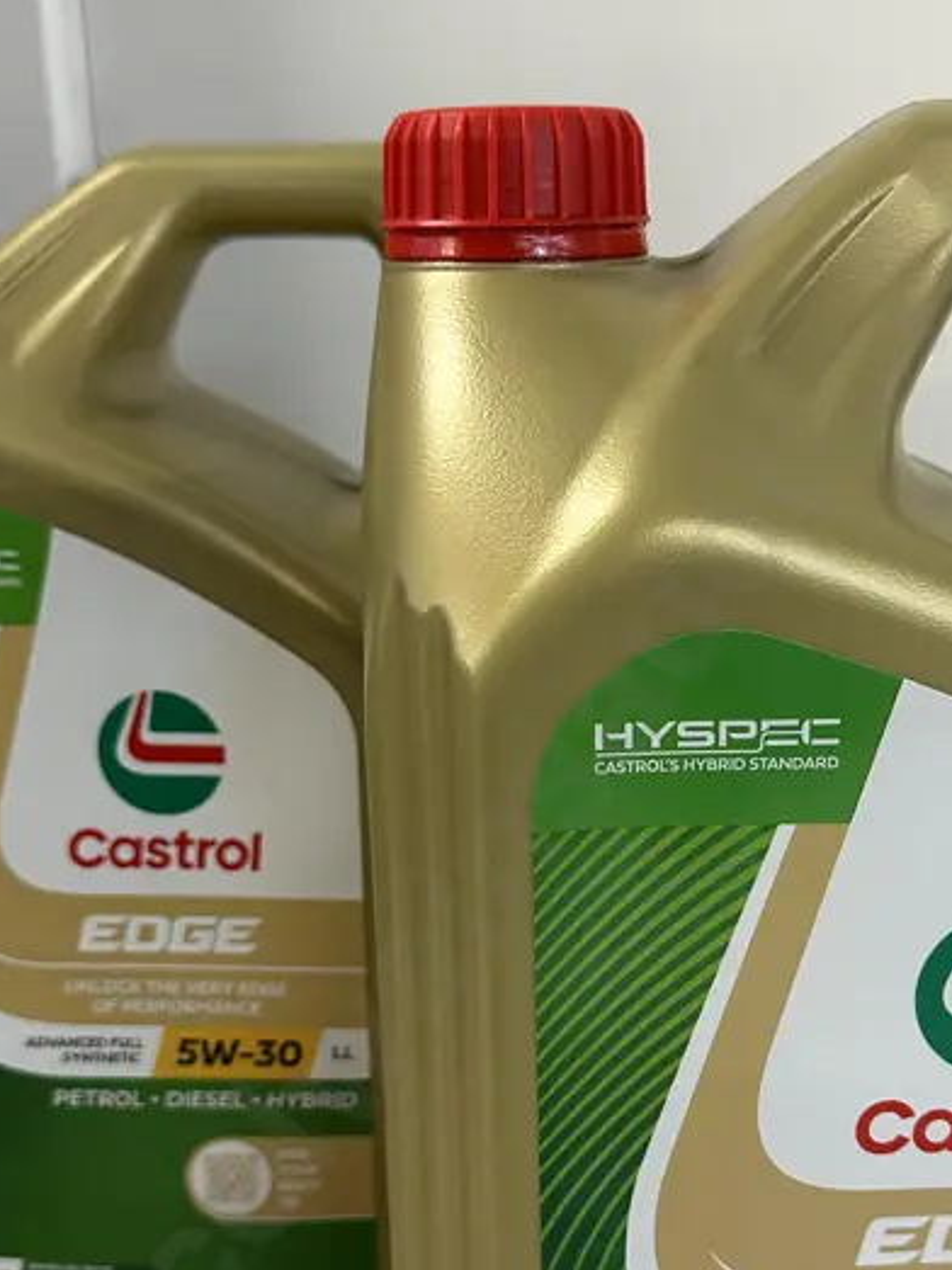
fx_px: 1724
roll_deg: -0.6
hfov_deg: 30.8
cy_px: 806
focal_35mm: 47
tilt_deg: -18.7
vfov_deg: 40.1
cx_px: 544
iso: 200
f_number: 1.78
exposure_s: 1/50
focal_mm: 6.86
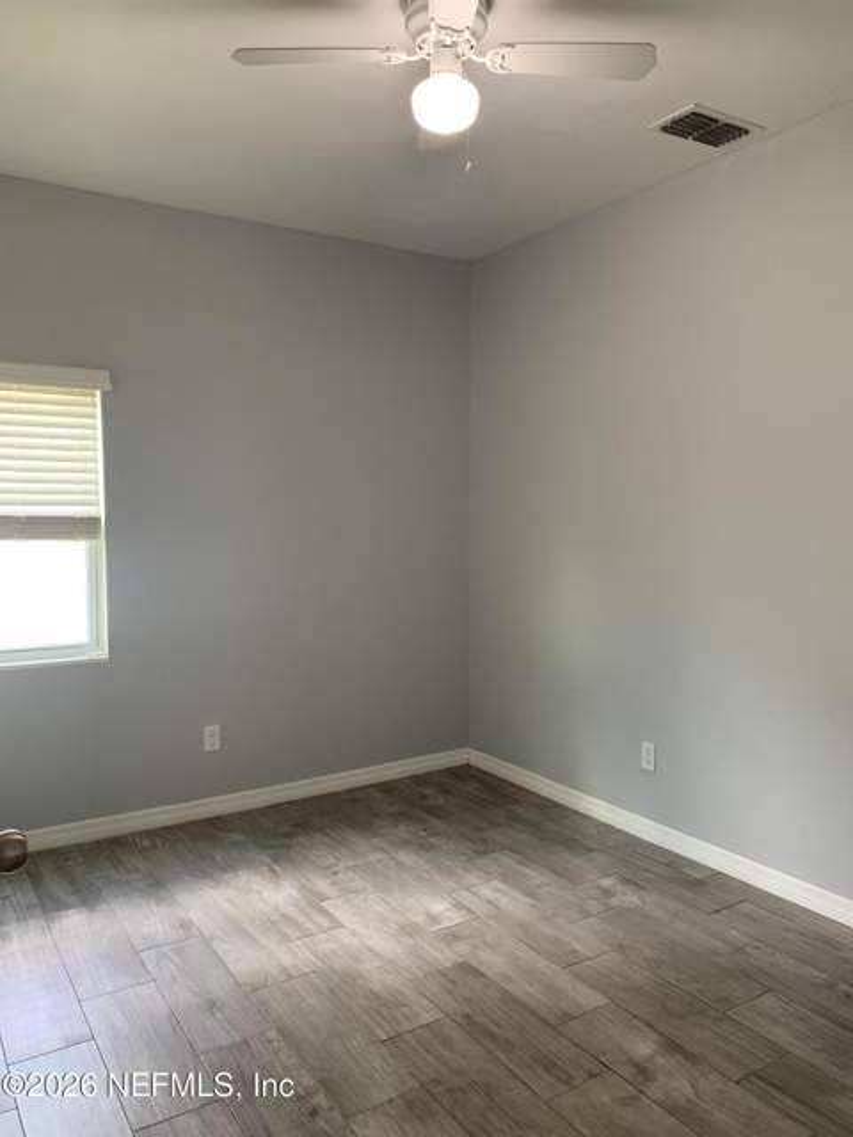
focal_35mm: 26
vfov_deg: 67.3
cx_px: 426
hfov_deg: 53.1
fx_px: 854
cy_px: 568
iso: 125
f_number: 1.8
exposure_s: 1/60
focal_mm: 4.25
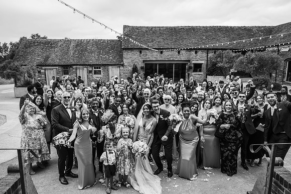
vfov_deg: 50.4
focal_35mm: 26
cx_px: 146
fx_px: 206
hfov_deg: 70.5
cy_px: 97
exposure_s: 1/1000
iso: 160
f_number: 4.5
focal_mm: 25.5
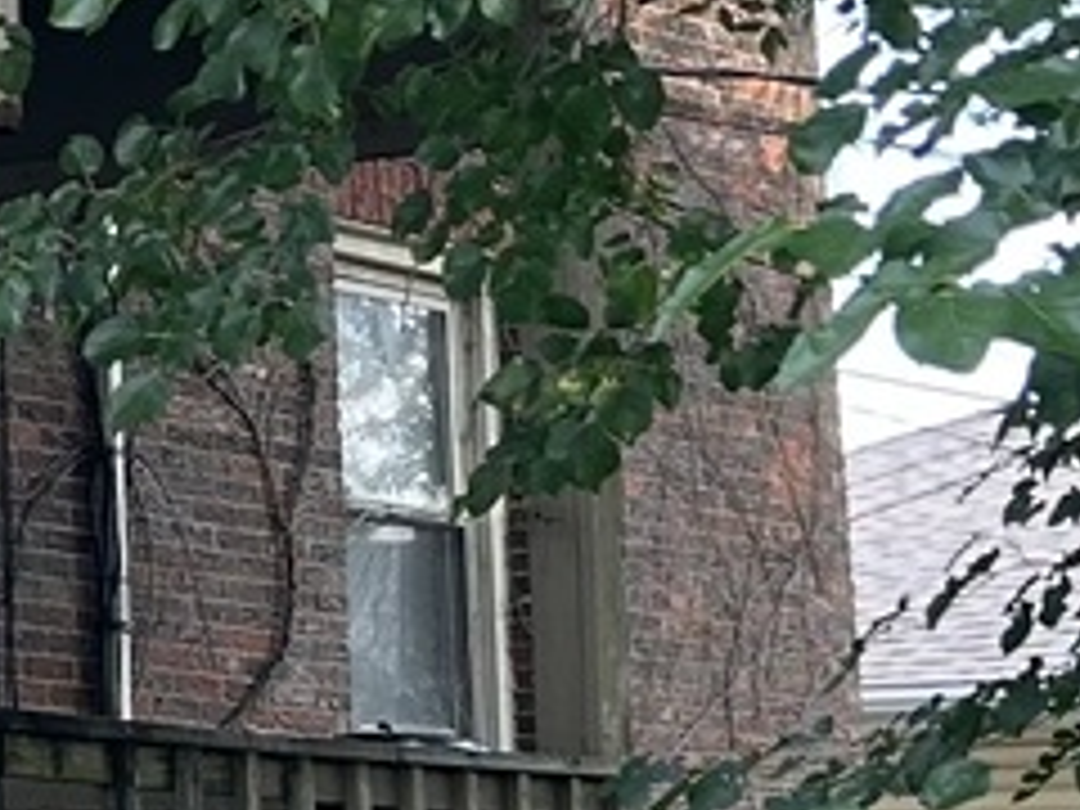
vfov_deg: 9.4
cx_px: -788
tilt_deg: +14.9
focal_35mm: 156
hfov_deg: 11.8
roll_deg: -0.6
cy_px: -171
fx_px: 4867
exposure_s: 1/121
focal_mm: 5.7
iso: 40
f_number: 1.5
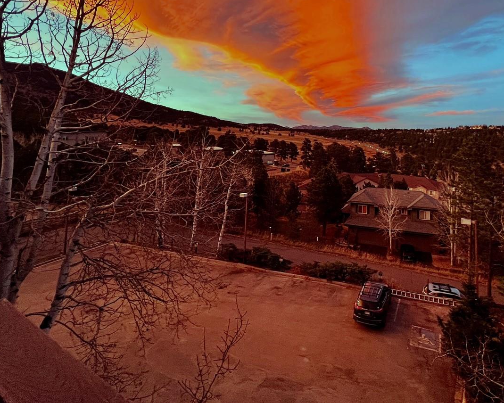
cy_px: 127
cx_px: 320
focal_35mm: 19
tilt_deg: +1.6
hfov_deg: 81.5
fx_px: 283
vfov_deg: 68.4
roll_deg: -1.6
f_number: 1.8
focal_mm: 1.57
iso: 250
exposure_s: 1/84
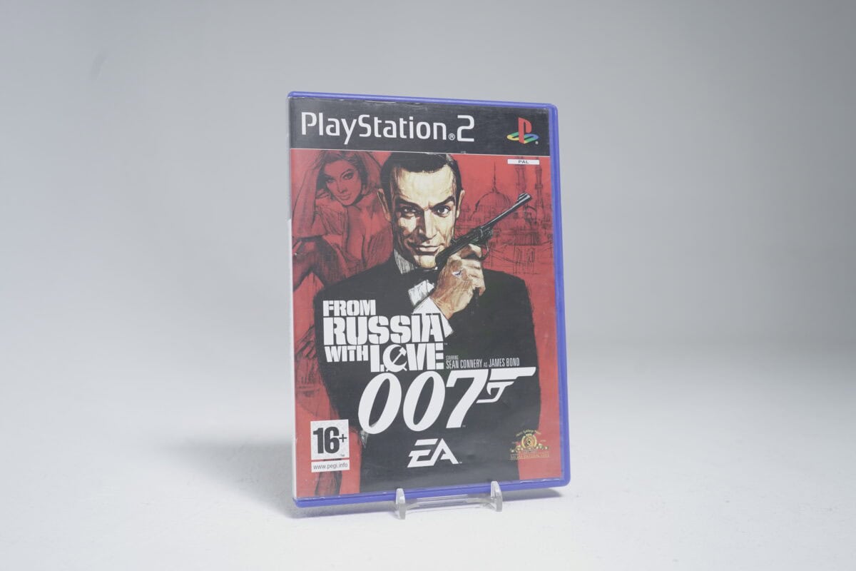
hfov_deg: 55.8
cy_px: 286
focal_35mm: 34
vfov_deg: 38.9
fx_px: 808
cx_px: 428
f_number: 5.6
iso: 640
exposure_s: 1/20
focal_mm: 34
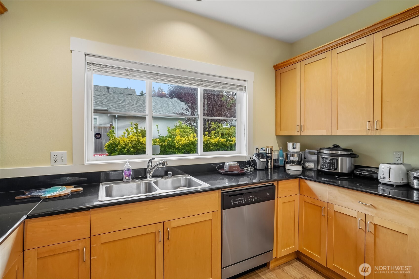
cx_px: 210
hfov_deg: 96.7
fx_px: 186
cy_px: 140
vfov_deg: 73.7
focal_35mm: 16
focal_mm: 16
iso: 1600
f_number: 8
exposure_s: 1/25
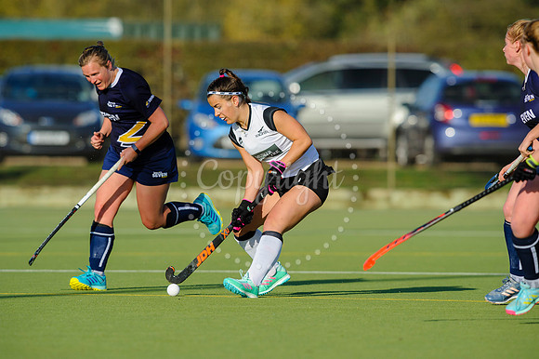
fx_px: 7482
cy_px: 180
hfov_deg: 4.1
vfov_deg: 2.7
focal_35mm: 500
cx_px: 270
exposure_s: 1/2000
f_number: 6.7
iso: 400
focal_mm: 500
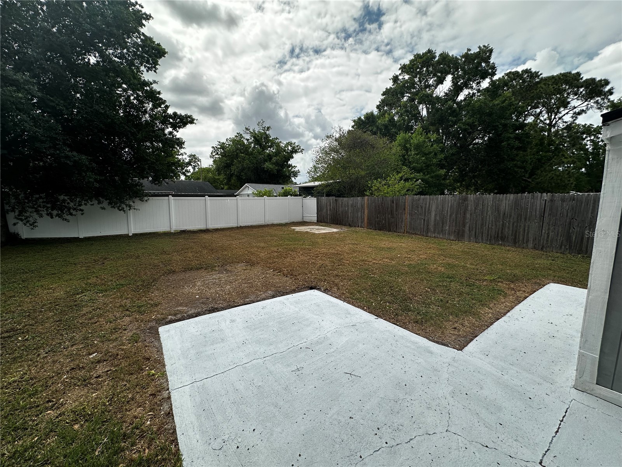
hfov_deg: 102.1
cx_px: 311
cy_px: 234
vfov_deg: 85.7
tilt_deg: -4.9
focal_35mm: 14
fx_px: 252
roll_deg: -0.6
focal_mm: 2.22
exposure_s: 1/2092
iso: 50
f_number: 2.2
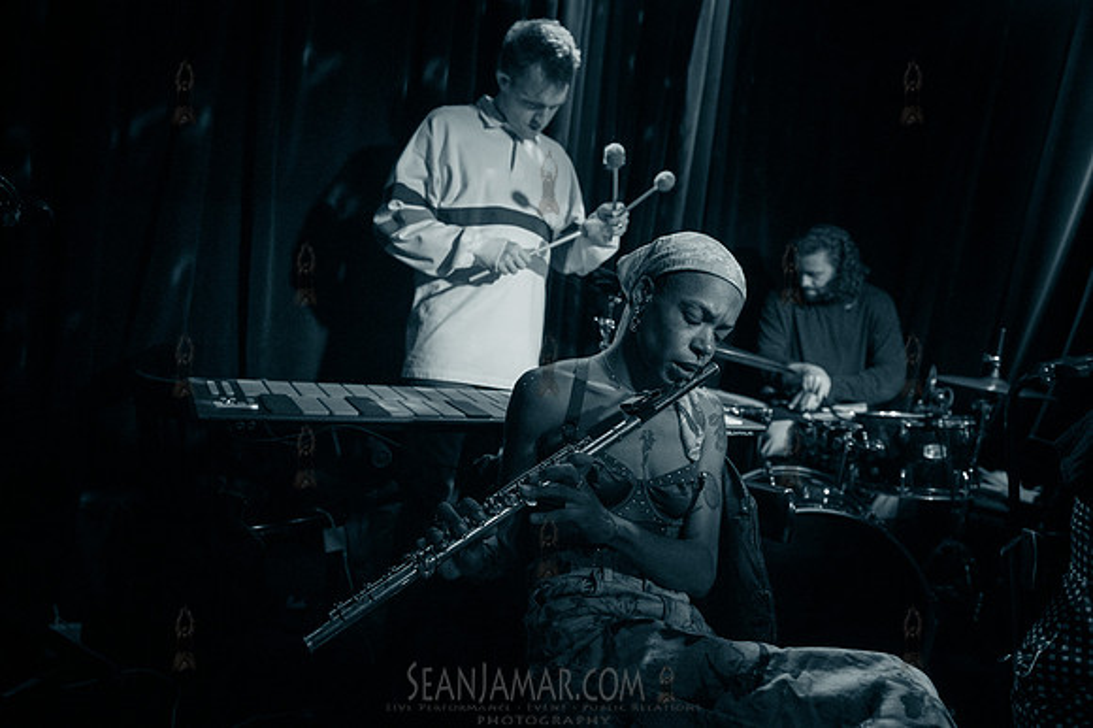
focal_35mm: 24
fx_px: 728
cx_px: 546
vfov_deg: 53.1
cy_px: 364
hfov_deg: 73.8
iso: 12800
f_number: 3.5
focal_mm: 24
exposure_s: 1/250
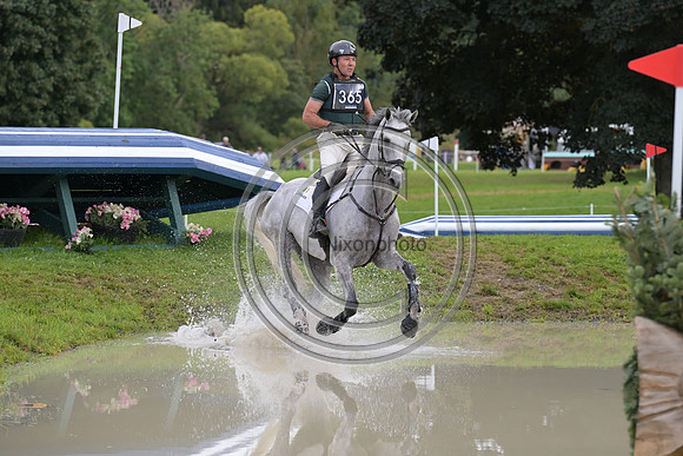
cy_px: 228
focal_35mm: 165
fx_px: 3131
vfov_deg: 8.3
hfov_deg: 12.4
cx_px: 342
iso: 800
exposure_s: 1/1250
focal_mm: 165
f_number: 5.6
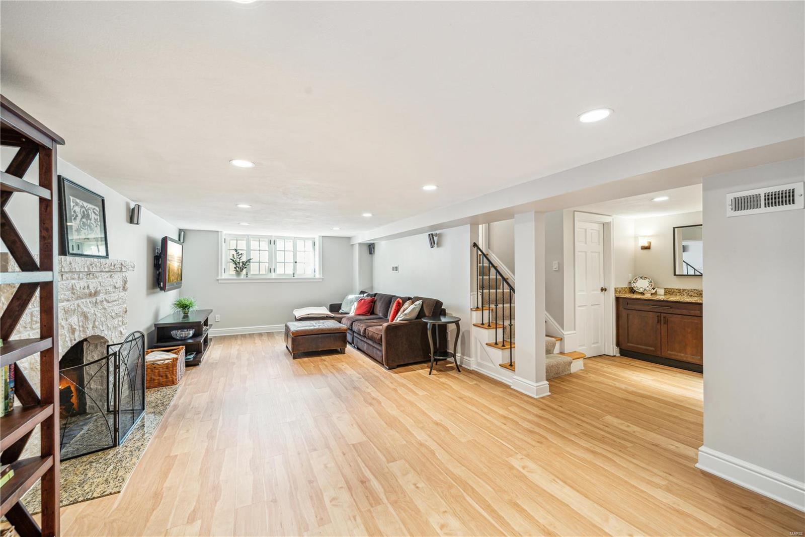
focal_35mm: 13
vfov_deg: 85.4
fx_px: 291
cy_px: 268
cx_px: 402
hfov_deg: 108.3
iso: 400
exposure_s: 1/13
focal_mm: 13
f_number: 8
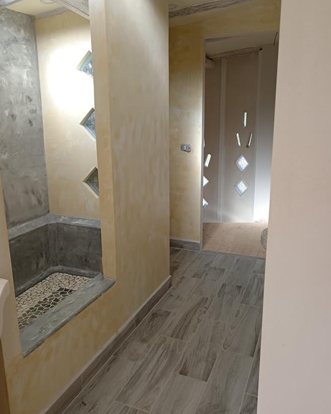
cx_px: 164
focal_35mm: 29
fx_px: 355
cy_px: 200
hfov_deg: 50.0
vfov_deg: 60.4
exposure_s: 1/100
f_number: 1.9
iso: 108
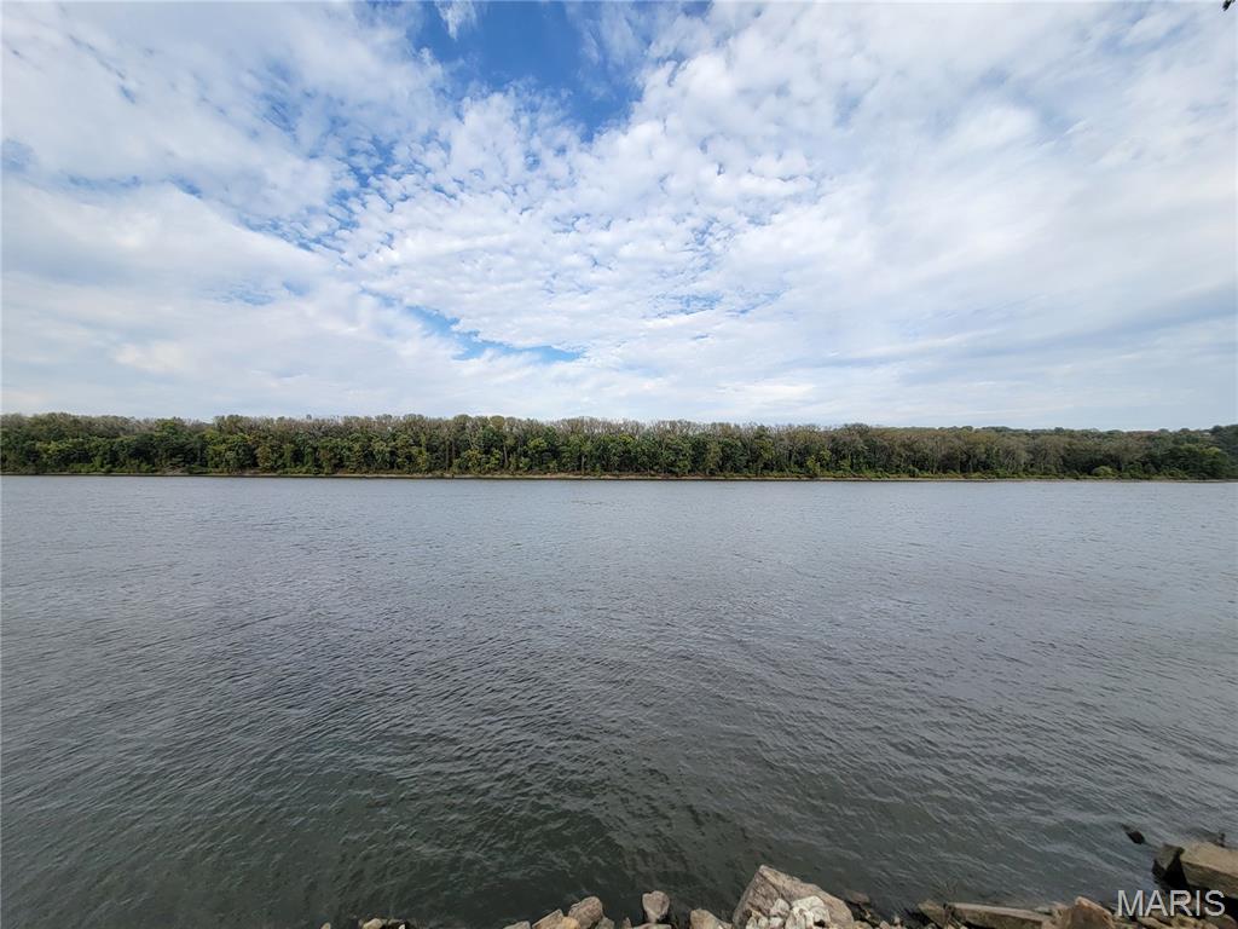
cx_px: 619
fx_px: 465
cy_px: 464
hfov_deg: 106.2
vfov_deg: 89.9
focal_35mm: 13
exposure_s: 1/1307
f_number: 2.2
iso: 50
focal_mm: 2.2
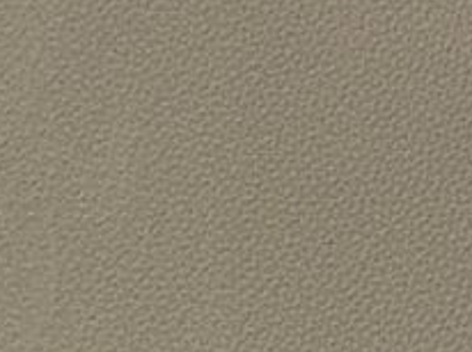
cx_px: -708
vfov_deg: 11.0
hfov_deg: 11.7
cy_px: 128
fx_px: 1825
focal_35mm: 134
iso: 571
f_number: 1.8
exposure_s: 1/672
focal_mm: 6.4
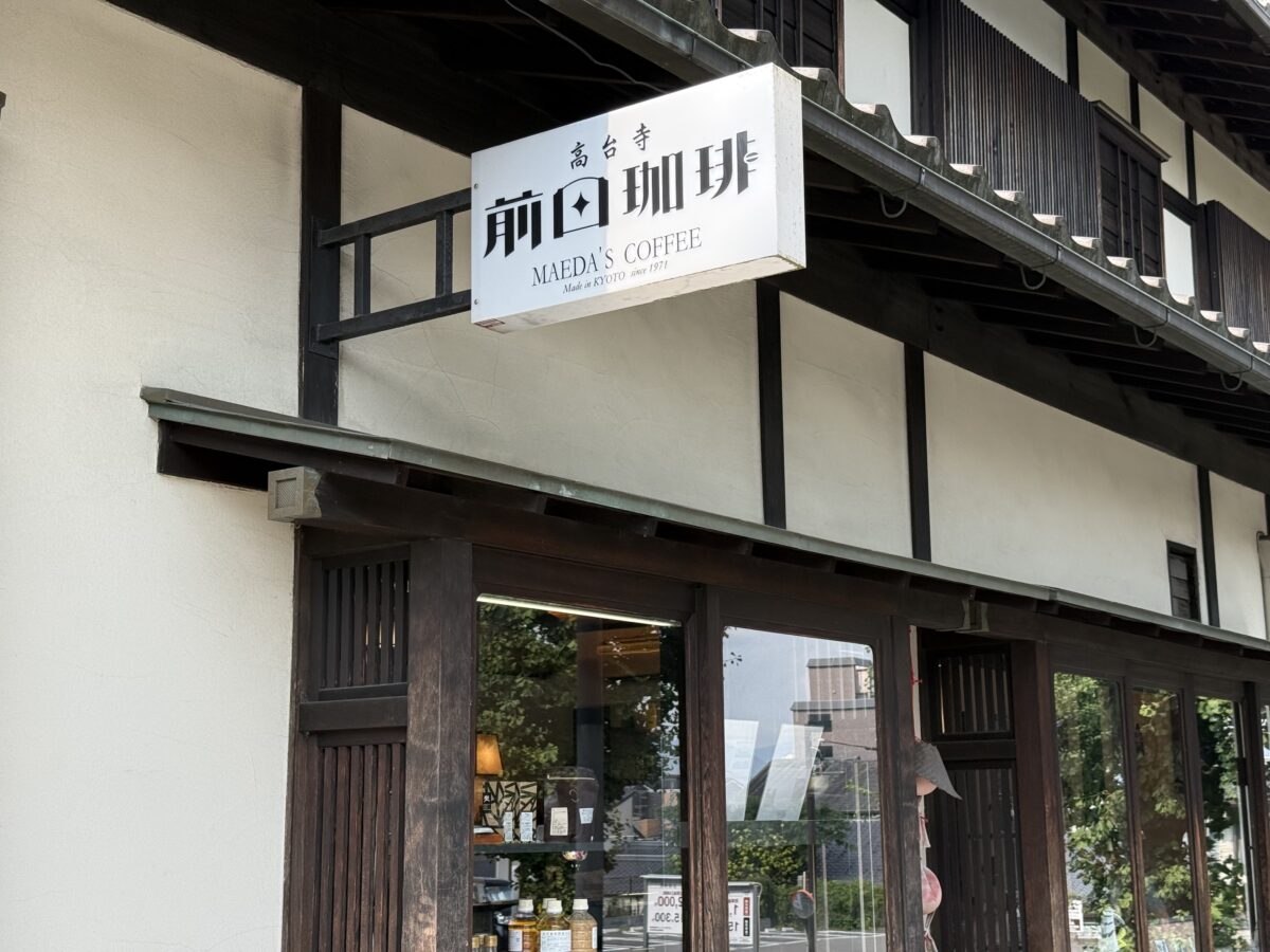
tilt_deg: +10.9
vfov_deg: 30.3
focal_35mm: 48
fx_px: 1761
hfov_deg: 39.7
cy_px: 476
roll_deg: +0.9
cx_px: 635
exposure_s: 1/962
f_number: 1.78
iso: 80
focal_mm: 6.76
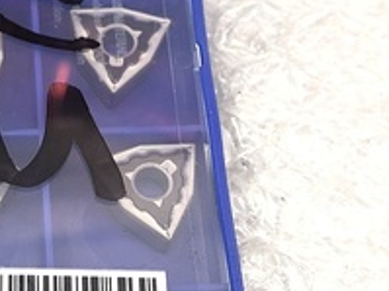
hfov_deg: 21.1
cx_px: 8
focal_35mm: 90
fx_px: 1011
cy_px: 137
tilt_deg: -68.3
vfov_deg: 16.4
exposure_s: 1/20
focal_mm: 3.99
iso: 40
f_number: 1.8
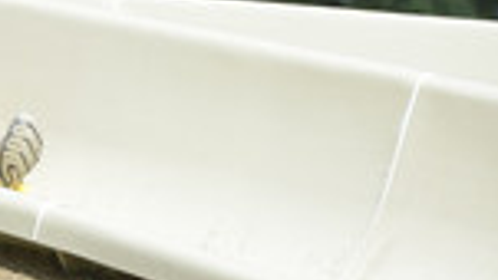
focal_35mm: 541
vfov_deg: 2.2
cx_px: -135
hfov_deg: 4.0
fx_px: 7145
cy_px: 170
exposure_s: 1/640
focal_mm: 195
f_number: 6.3
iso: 200
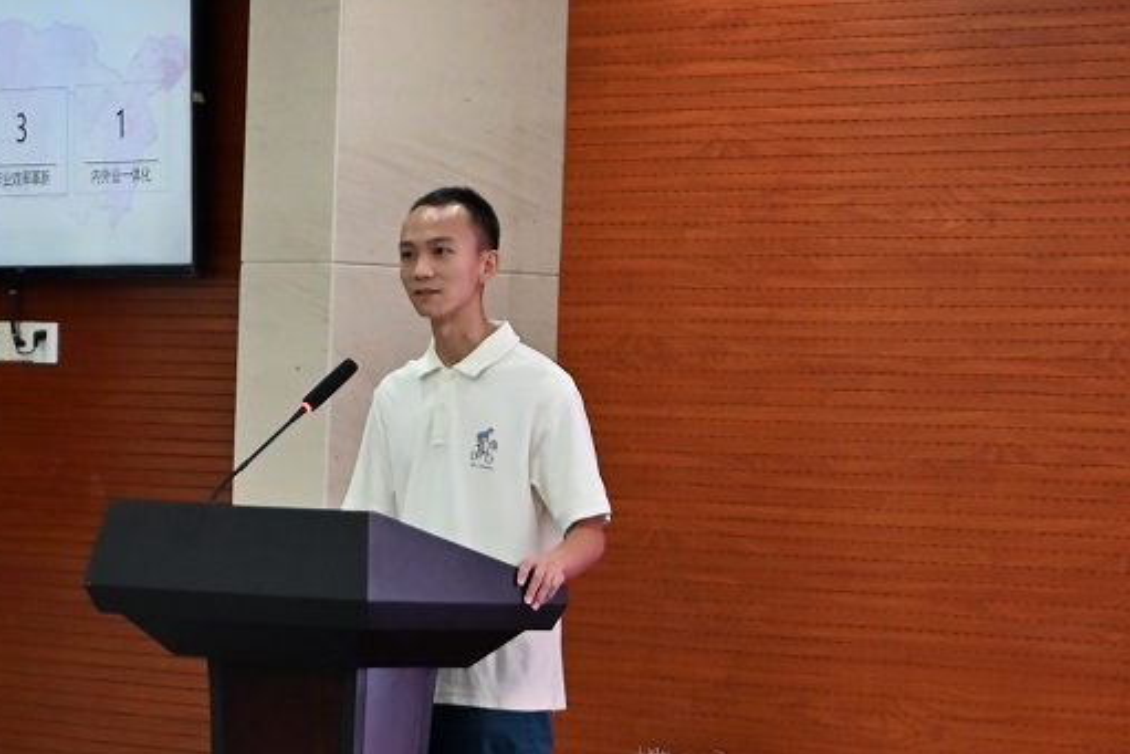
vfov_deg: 15.5
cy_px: 314
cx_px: 471
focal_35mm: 88
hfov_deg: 23.1
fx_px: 2763
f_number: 6.3
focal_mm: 50
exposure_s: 1/80
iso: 1000
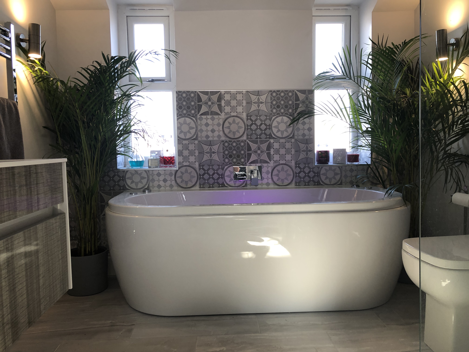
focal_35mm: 28
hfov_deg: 63.4
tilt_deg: -3.5
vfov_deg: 49.7
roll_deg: +1.5
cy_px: 176
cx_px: 234
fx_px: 379
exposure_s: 1/33
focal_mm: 4
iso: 20
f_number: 1.8
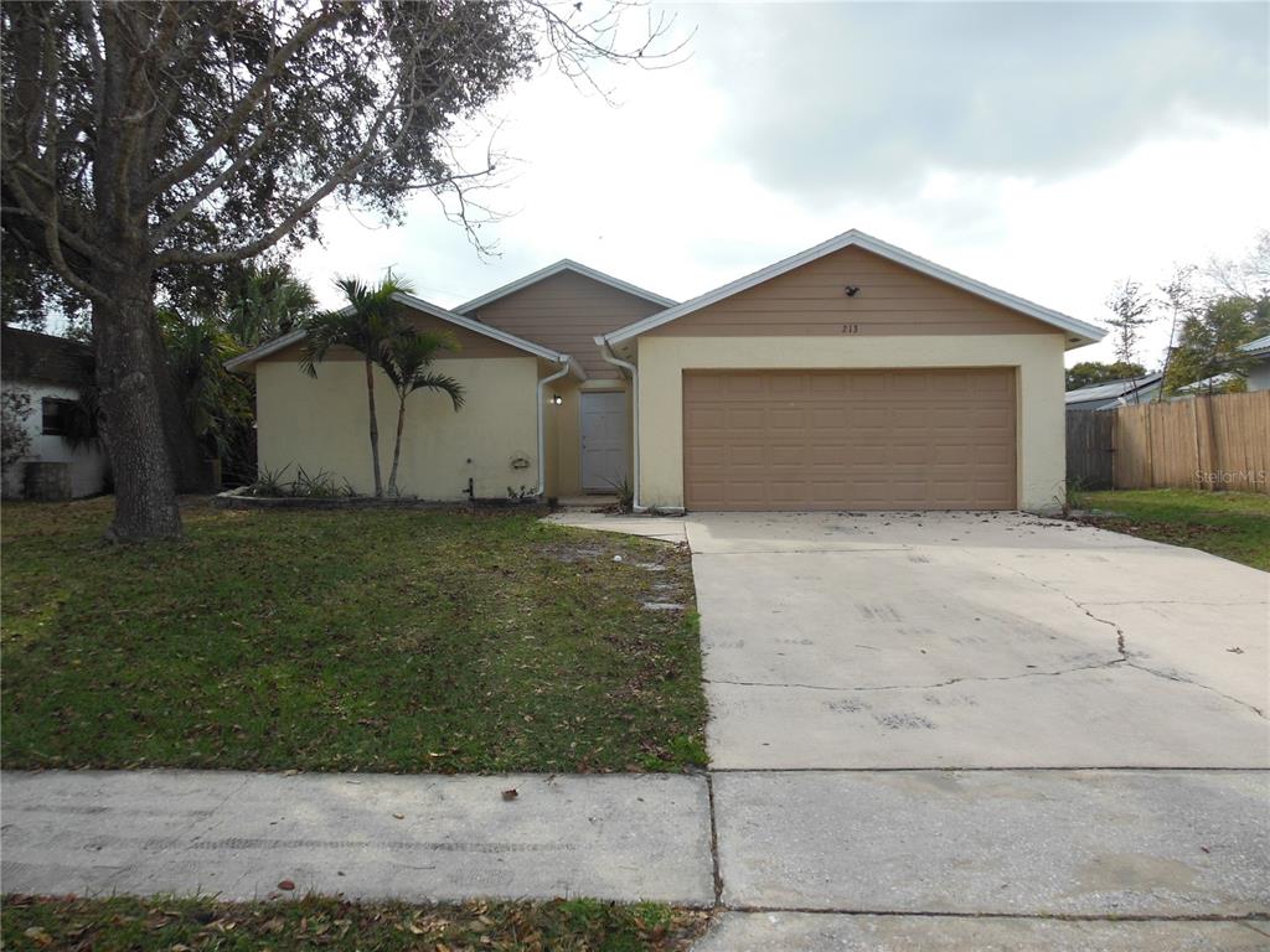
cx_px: 635
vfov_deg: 54.9
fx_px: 917
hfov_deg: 69.4
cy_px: 476
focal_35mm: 25
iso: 125
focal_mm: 4.5
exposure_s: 1/640
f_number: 3.2
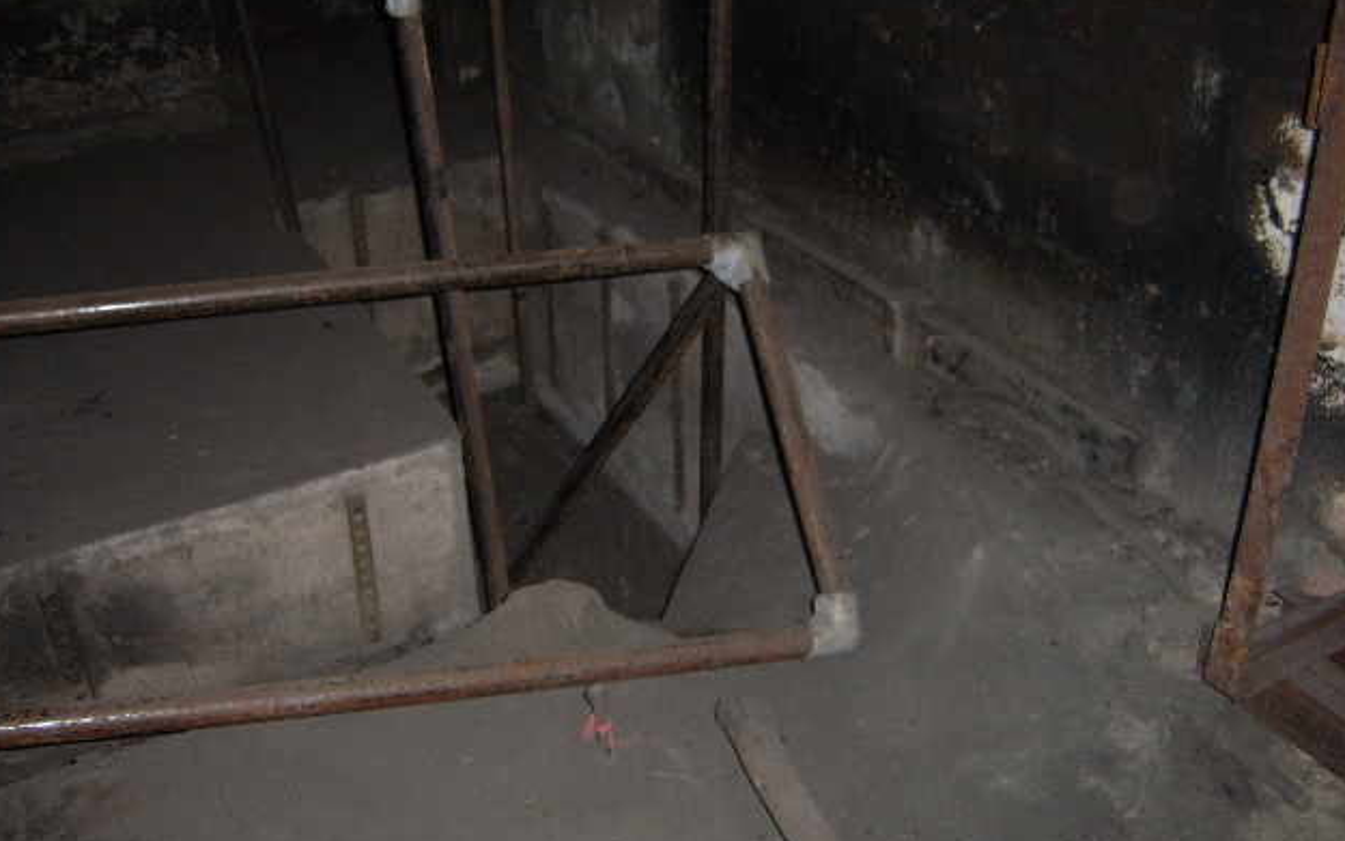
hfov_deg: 51.5
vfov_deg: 33.6
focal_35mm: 38
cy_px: 387
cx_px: 663
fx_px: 1393
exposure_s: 1/30
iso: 69
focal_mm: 5.8
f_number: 2.8
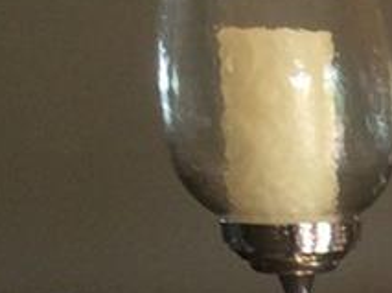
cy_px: 592
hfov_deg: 11.2
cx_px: 874
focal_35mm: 154
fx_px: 1741
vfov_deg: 9.0
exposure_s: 1/24
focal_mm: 3.3
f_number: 2.4
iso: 50
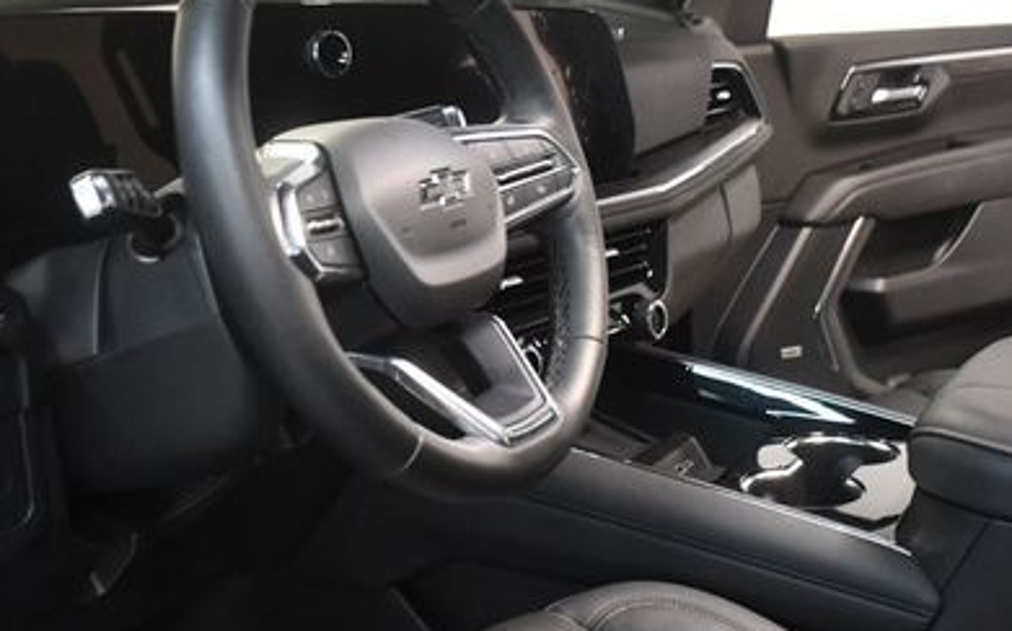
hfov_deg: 36.7
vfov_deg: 23.5
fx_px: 1516
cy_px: 336
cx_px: 383
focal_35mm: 55
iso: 3200
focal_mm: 22
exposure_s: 1/60
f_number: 3.5
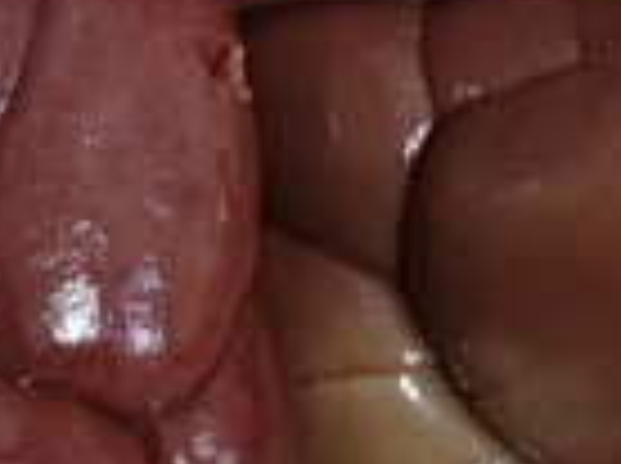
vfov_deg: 7.1
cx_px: 360
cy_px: -1124
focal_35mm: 178
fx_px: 3188
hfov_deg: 11.1
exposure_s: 1/33.3
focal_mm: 5.56
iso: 1146
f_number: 1.88
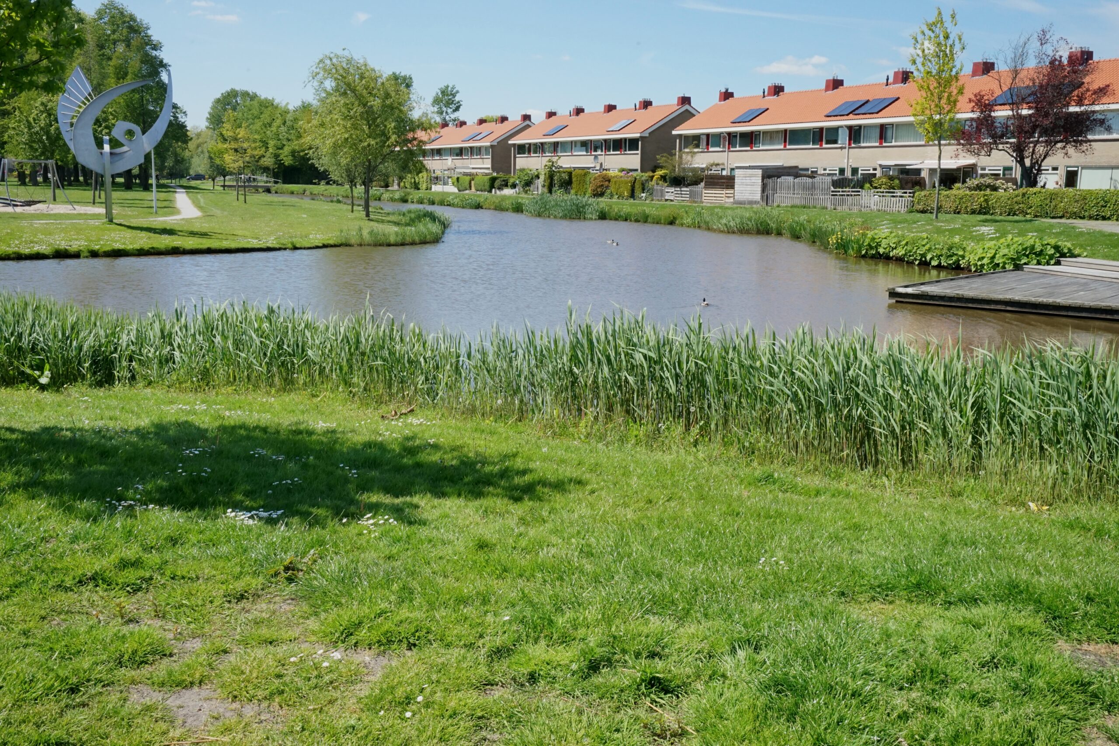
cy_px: 373
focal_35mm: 35
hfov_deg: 54.4
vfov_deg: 37.9
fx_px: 1088
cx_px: 560
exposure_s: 1/250
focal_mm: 35
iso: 1250
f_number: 22
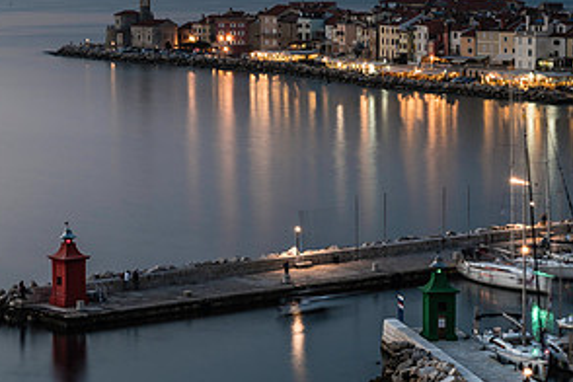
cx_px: 427
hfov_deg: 15.7
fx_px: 2069
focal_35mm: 130
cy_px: 89
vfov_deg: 10.5
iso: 100
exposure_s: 30
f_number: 11
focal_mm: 66
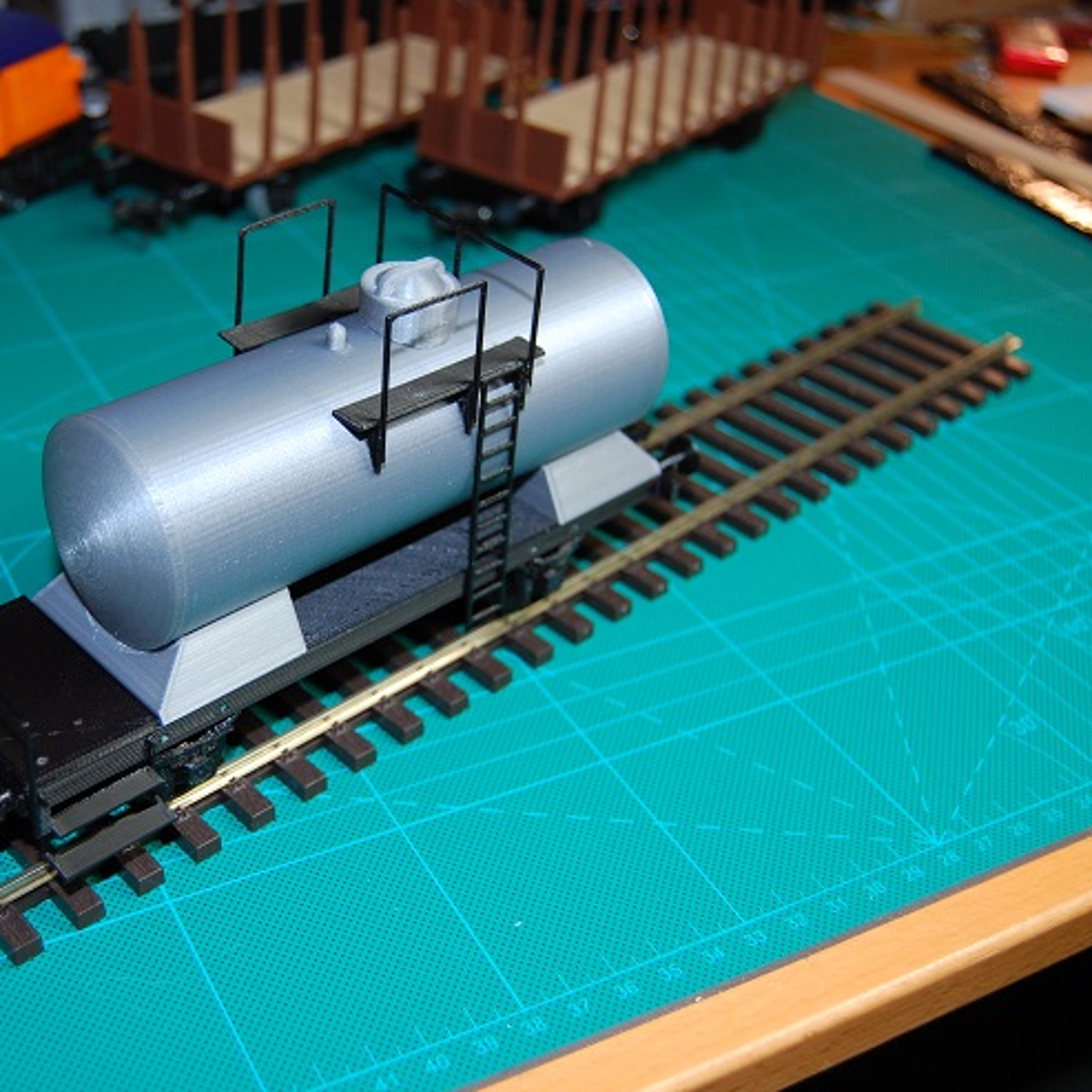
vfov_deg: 37.8
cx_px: 301
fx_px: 1593
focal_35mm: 45
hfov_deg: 37.1
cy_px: 547
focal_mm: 23
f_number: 3.8
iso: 400
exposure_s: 1/60
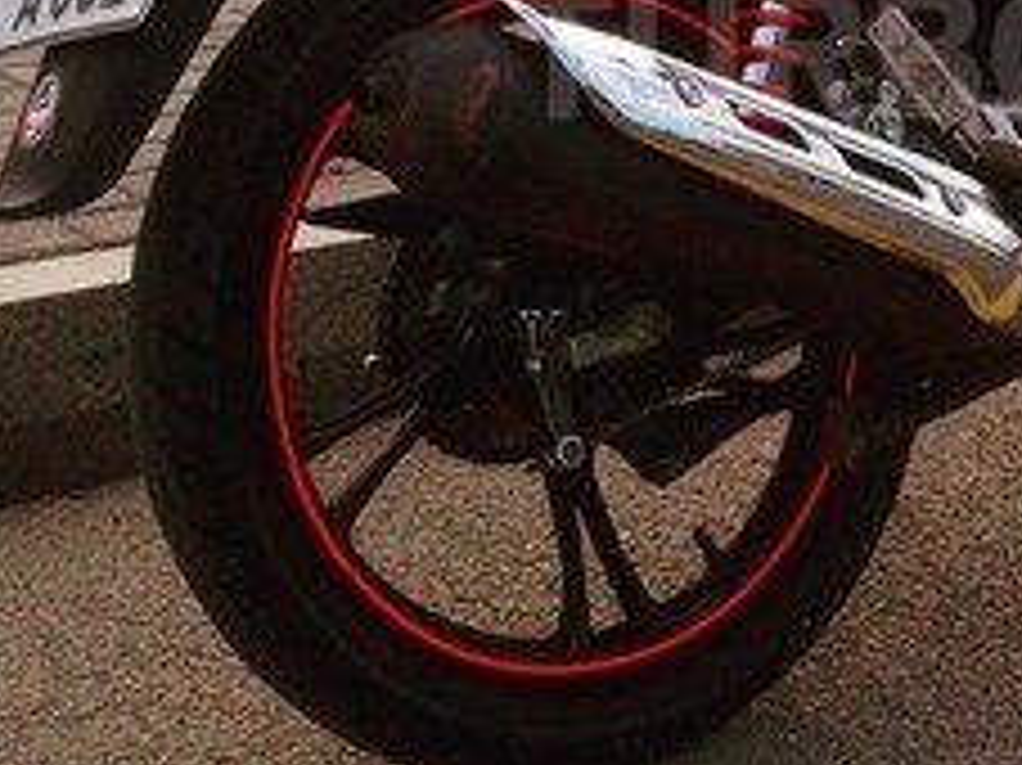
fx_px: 2833
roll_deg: -2.1
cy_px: 52
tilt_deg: -9.9
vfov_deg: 15.2
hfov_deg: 19.9
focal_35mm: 96
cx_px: 972
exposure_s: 1/547
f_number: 2.4
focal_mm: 4.12
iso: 50
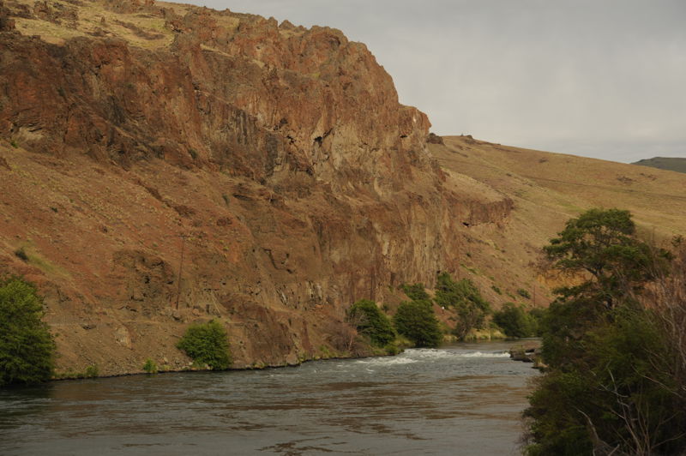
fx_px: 1428
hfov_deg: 27.0
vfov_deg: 18.2
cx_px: 343
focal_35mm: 75
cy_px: 228
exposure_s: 1/200
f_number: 7.1
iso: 200
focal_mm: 75
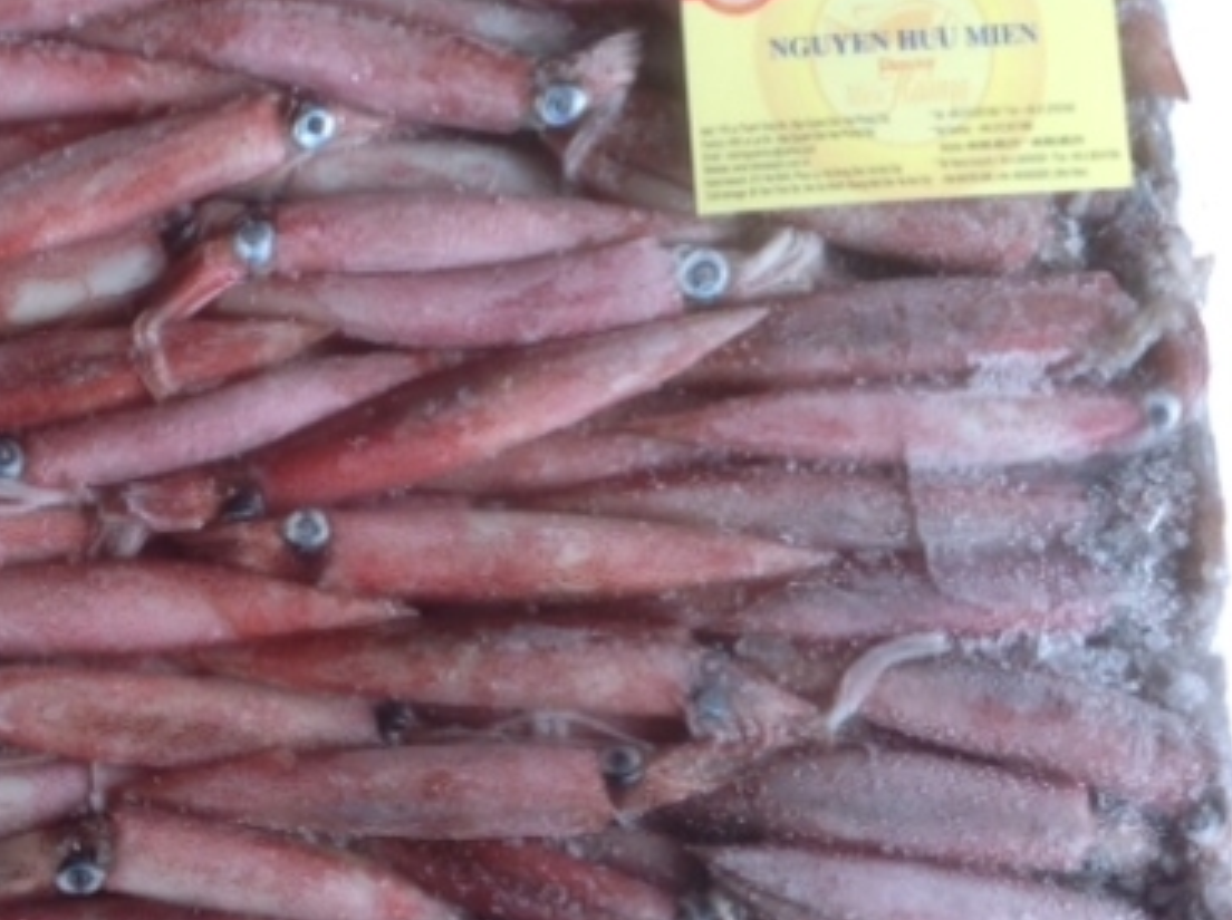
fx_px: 2026
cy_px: 532
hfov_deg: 32.9
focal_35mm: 57
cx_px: 244
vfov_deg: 25.6
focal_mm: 4.28
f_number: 2.4
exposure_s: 1/40
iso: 80
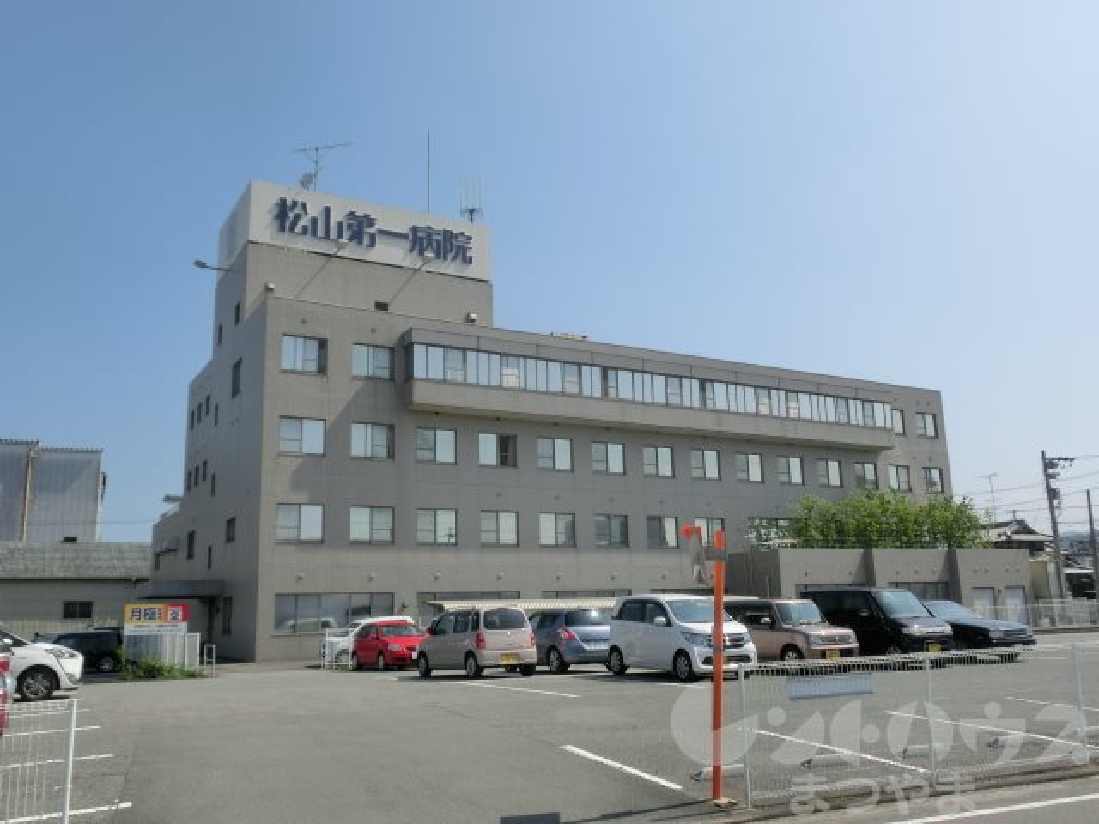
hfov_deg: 60.0
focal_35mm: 30
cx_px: 550
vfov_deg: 46.8
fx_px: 952
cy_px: 412
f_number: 8.9
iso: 80
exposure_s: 1/200
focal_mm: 5.36
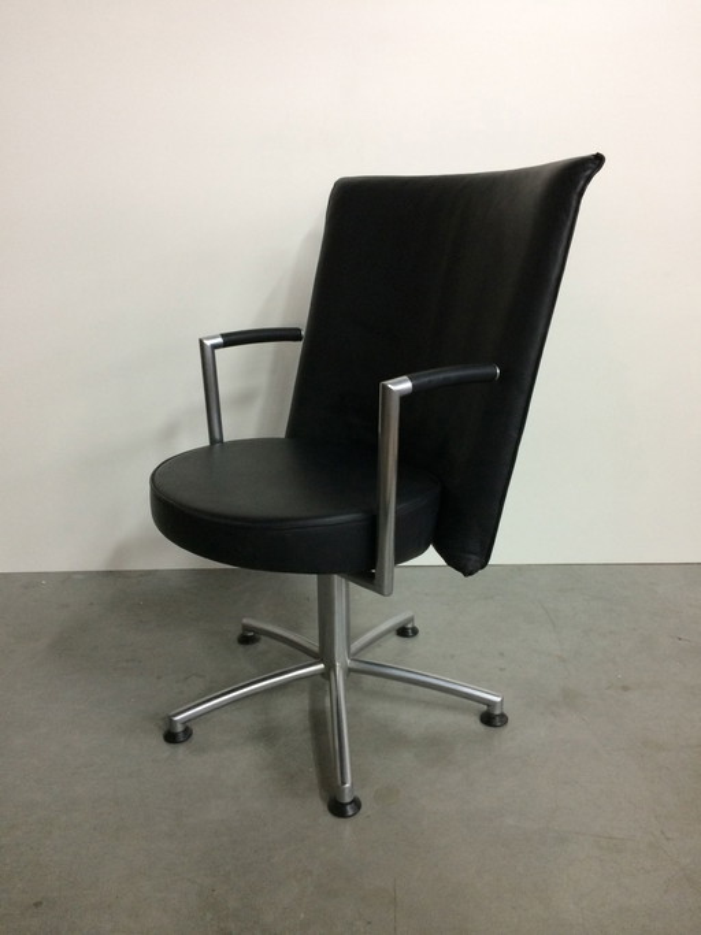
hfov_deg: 48.2
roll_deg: +1.0
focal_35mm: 29
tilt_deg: -16.7
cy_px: 468
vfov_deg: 61.7
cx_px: 350
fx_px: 783
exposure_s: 1/33
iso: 200
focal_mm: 4.15
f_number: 2.2
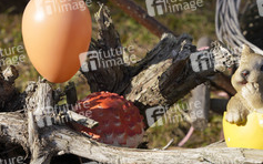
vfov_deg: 6.6
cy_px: 142
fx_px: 1419
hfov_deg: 10.6
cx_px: 78
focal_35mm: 198
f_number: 8
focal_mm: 102
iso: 160
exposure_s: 1/320
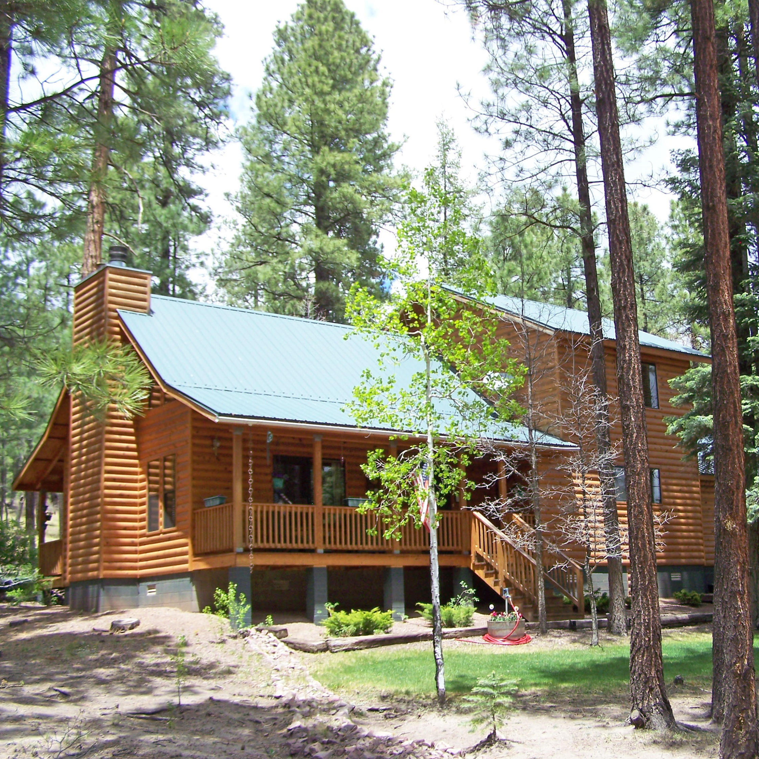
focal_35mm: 45
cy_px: 378
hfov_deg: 37.3
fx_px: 1116
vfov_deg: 37.6
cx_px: 475
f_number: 2.8
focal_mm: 6.3
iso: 64
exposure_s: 1/400
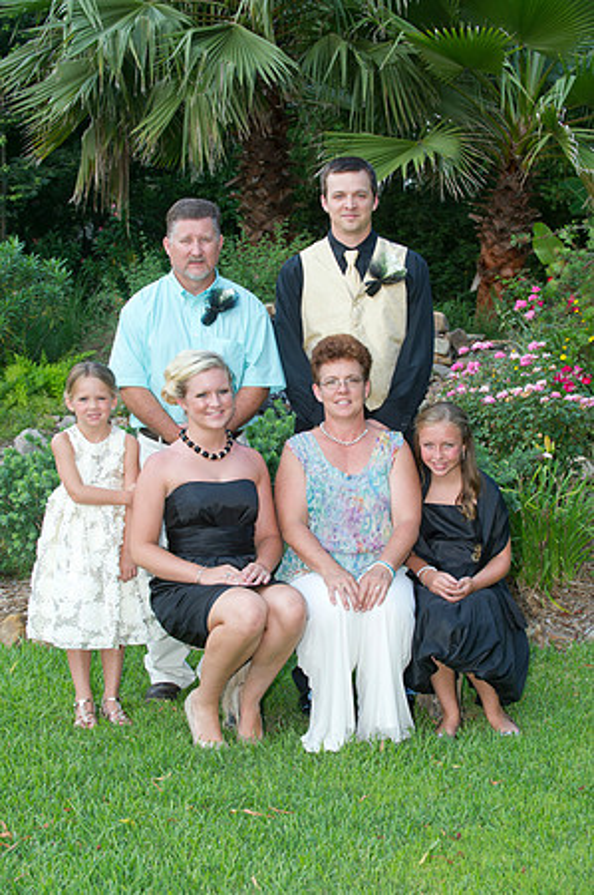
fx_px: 1736
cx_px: 297
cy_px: 448
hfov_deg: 19.4
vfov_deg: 28.9
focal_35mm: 70
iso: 800
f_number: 5.6
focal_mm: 70
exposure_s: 1/200
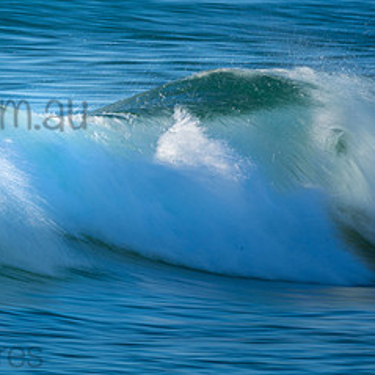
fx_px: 18997
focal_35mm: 1550
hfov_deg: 1.1
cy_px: 93
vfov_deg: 1.1
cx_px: -78
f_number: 25
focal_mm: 500
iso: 100
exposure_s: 1/20
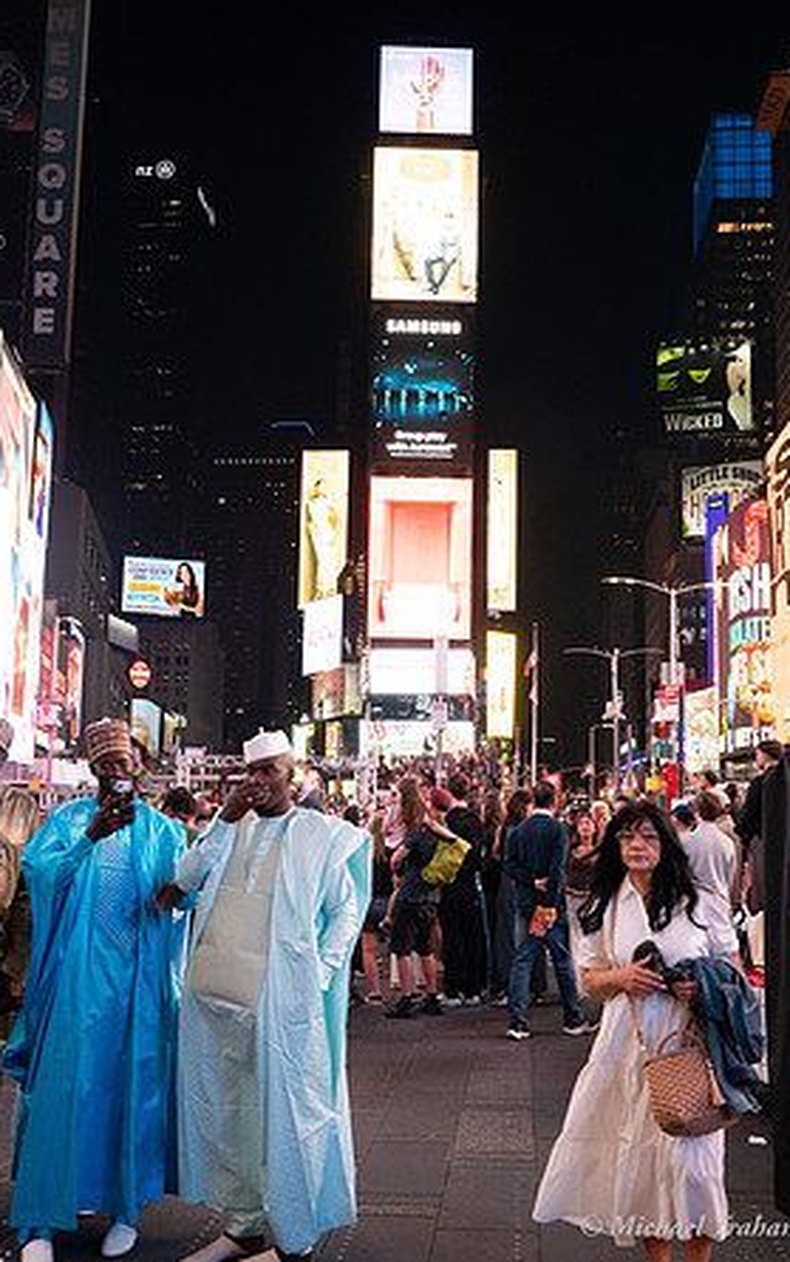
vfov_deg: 52.7
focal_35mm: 37
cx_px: 411
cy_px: 628
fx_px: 1274
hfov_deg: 34.5
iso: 5000
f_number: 9
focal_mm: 36
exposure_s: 1/160
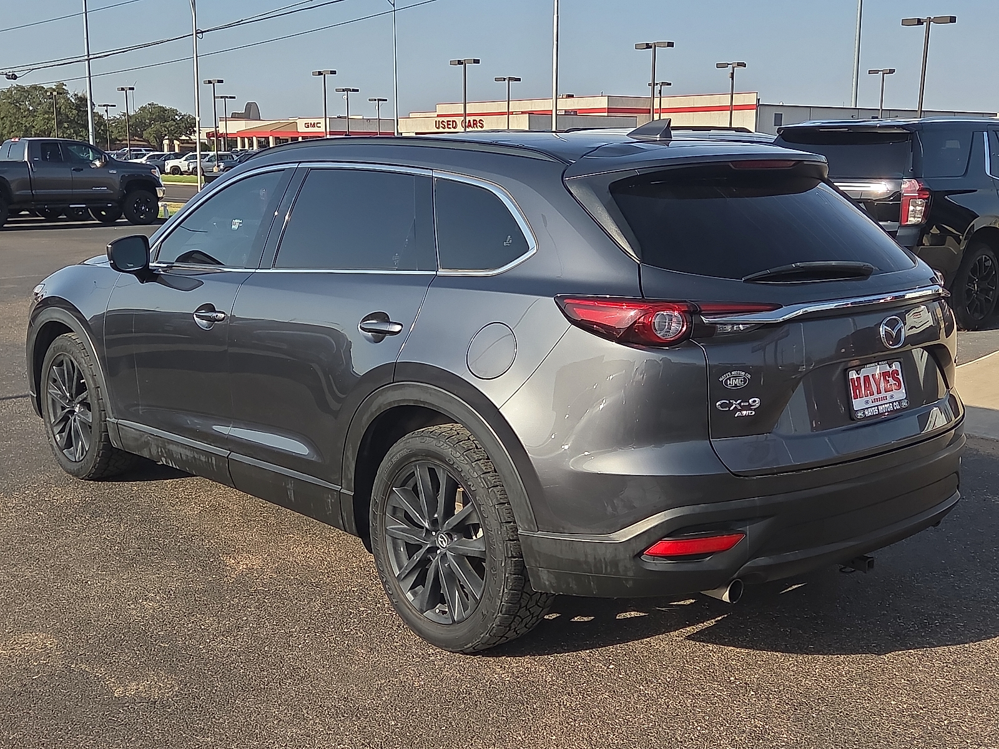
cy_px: 374
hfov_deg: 44.8
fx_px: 1212
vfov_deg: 34.3
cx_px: 500
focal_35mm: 42
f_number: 1.8
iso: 25
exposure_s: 1/1250
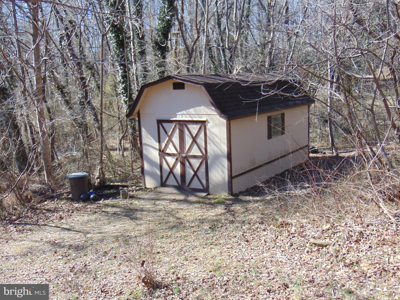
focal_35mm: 39
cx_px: 200
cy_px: 150
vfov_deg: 36.8
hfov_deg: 47.9
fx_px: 451
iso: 80
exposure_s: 1/320
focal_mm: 6.9
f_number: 3.3
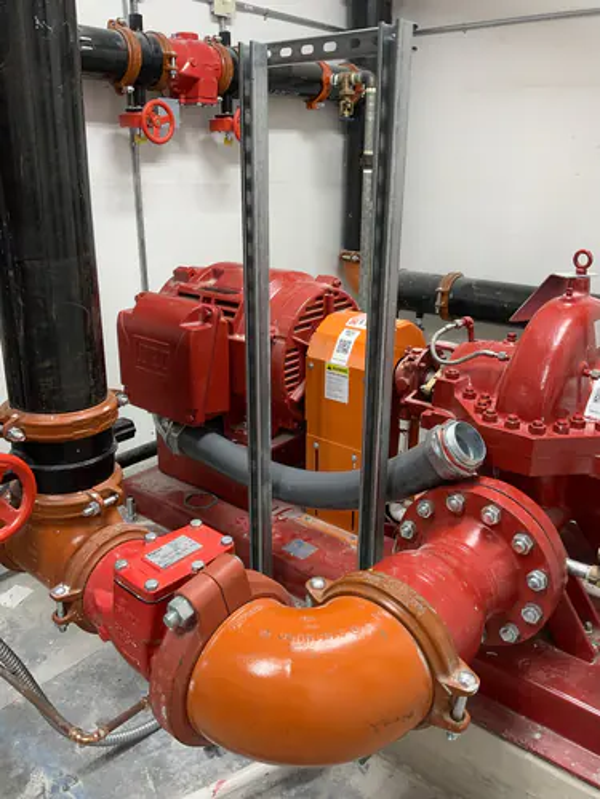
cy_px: 400
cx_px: 300
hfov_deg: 48.2
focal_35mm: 29
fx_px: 670
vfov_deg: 61.7
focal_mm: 3
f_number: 1.8
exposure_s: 1/60
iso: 50
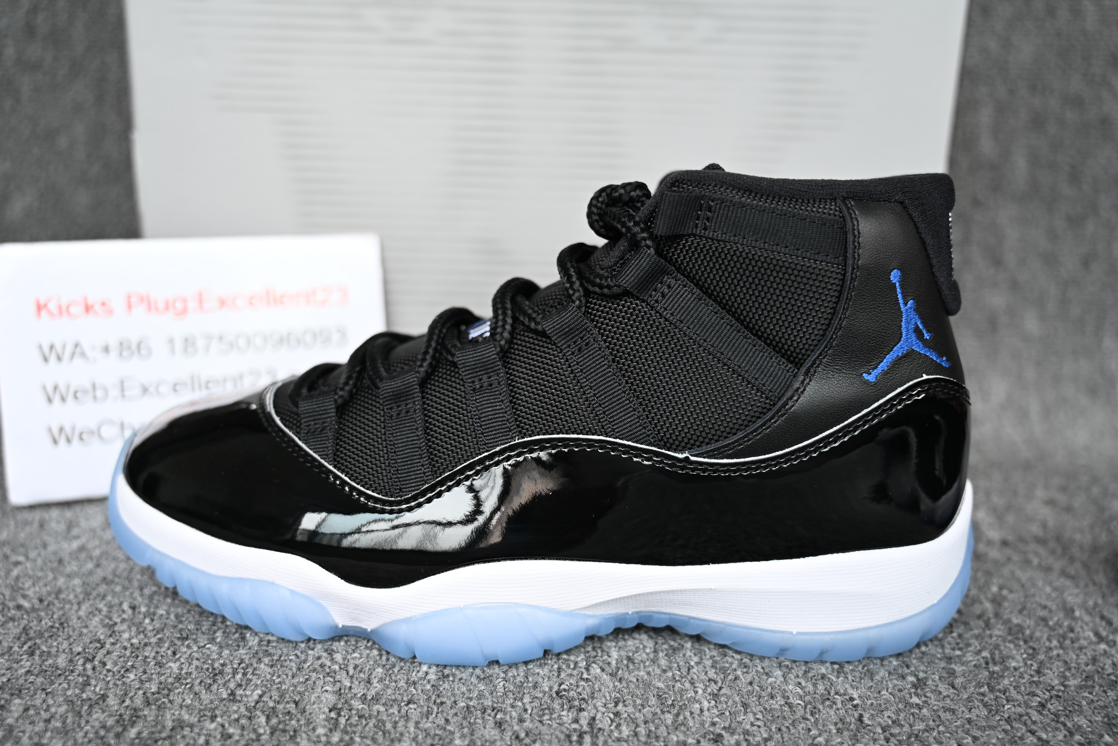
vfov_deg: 40.0
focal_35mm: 33
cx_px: 559
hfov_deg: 57.2
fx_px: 1025
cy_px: 373
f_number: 4
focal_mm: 33
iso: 560
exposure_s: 1/125
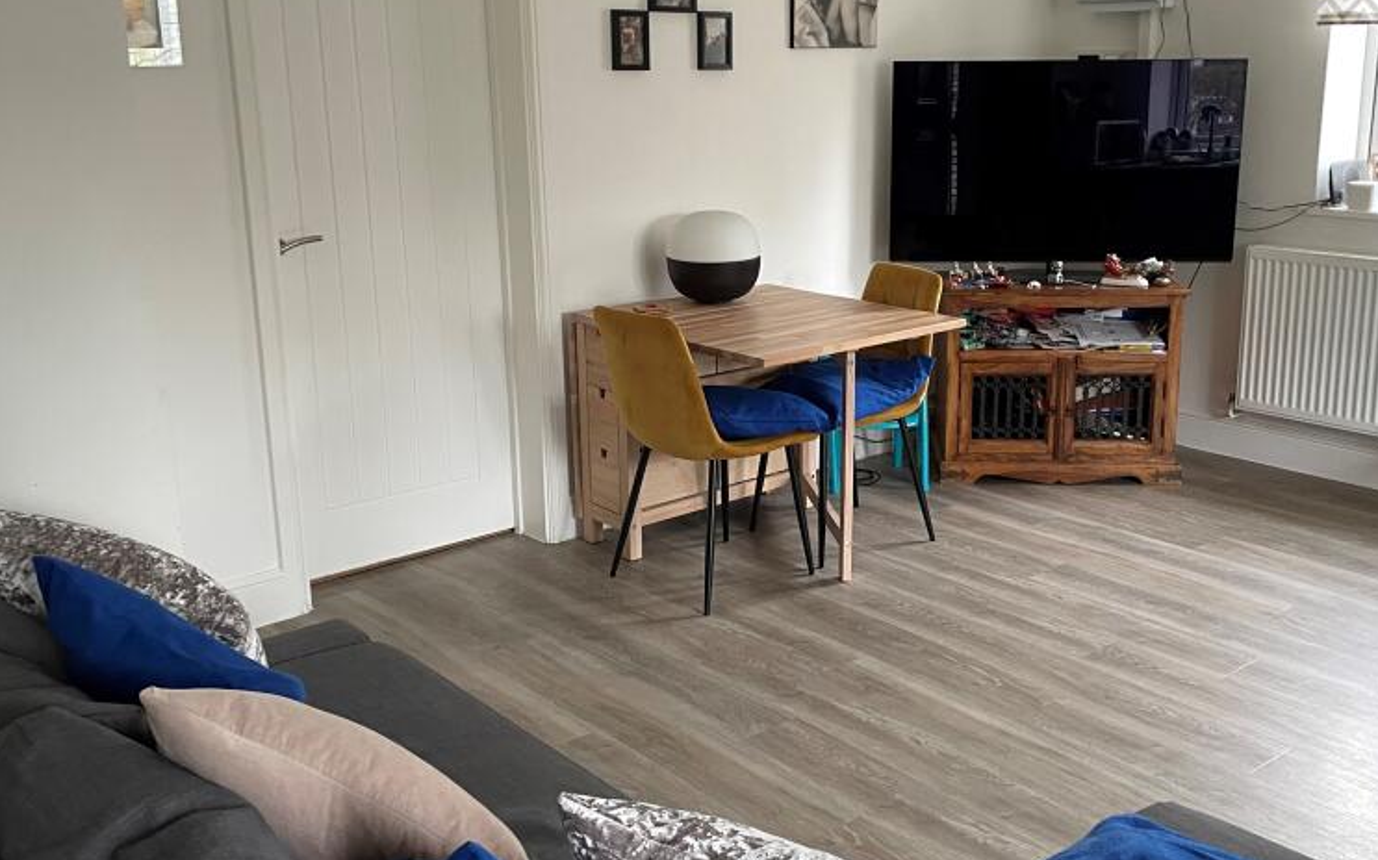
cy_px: 393
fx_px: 1427
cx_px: 764
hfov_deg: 51.5
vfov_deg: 33.5
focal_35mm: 38
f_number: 1.6
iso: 250
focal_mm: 4.2
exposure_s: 1/60
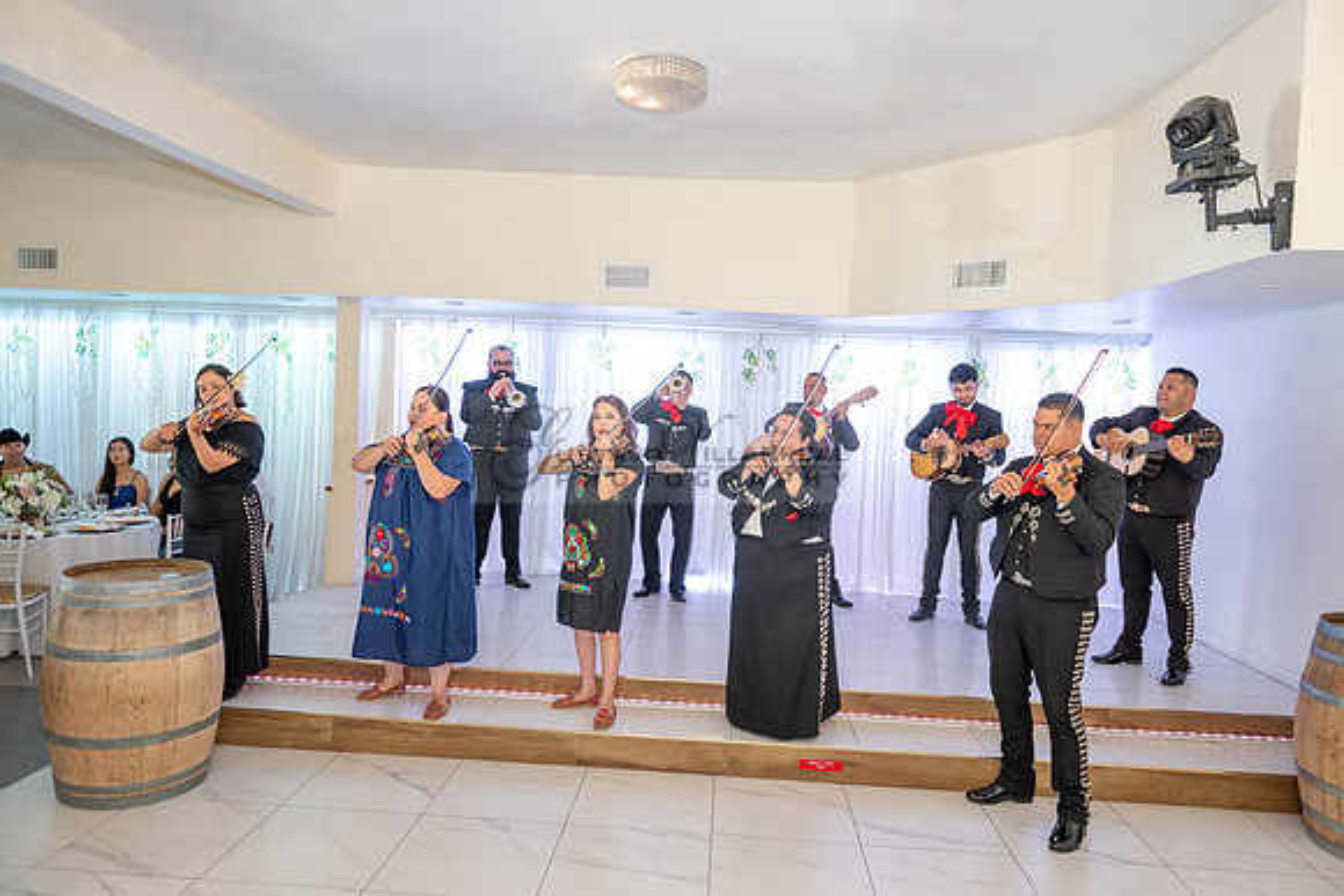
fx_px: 896
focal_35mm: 24
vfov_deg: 53.2
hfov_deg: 73.7
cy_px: 448
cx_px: 672
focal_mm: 24
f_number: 3.2
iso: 800
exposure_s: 1/160
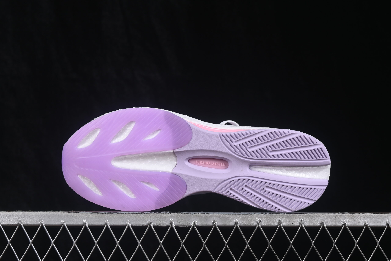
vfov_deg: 18.2
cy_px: 130
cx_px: 196
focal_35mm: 75
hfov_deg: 27.0
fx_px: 815
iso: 160
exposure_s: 1/80
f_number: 8
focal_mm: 50
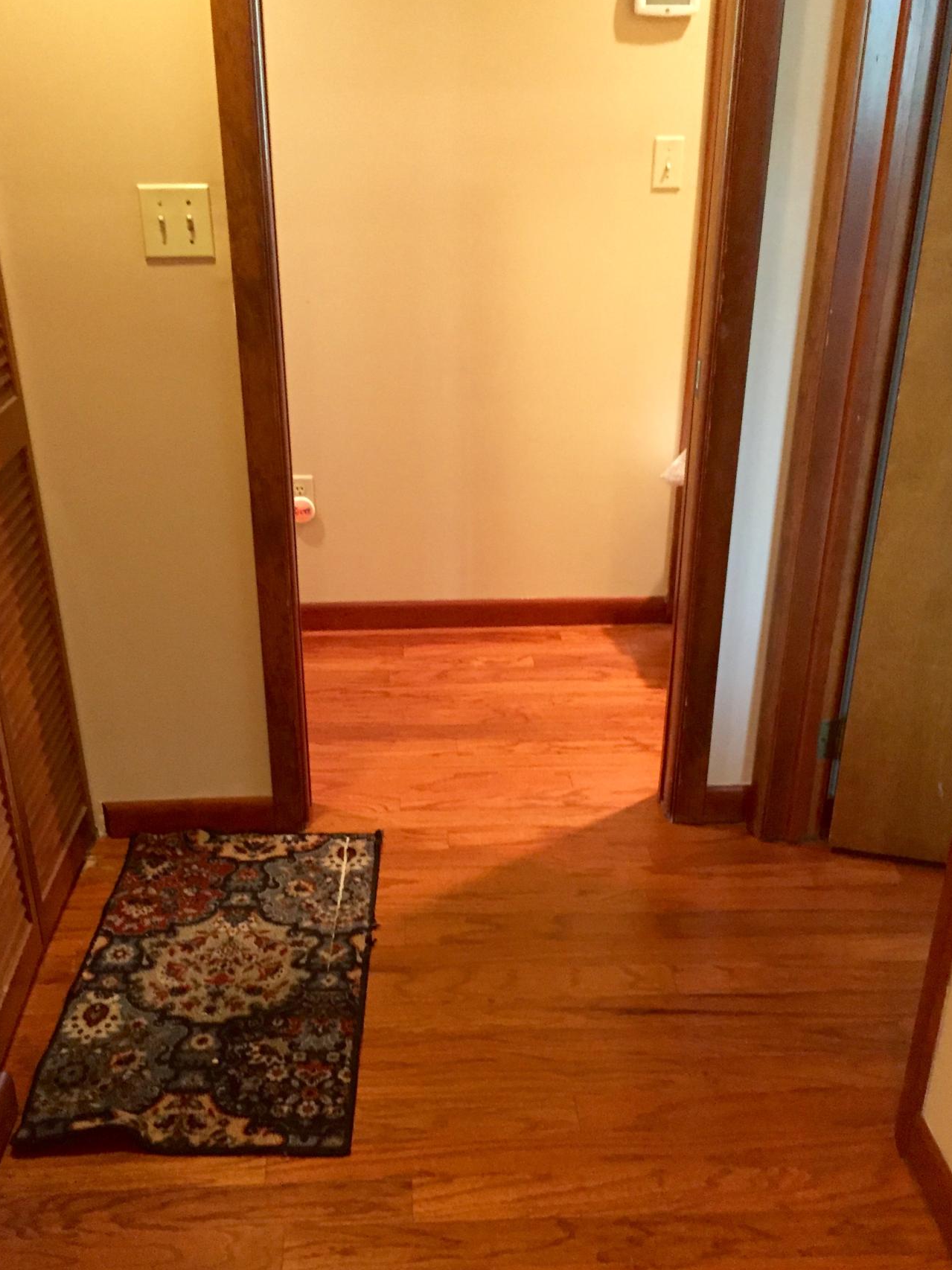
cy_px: 681
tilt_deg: -24.3
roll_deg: +0.7
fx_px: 1247
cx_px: 447
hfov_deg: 41.8
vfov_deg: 53.9
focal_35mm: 34
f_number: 2.2
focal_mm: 4.15
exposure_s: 1/24
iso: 250
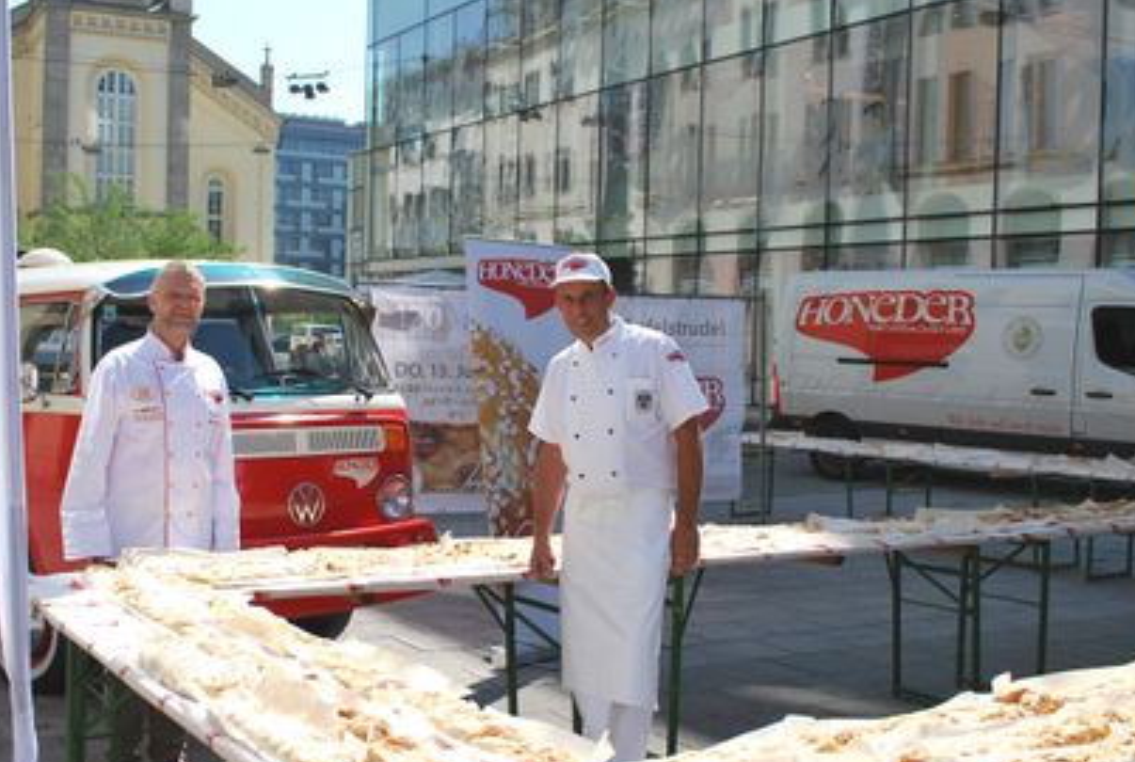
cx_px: 525
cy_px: 387
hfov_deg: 46.3
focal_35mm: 42
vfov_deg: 32.0
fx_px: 1327
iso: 100
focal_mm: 22
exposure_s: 1/250
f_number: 8
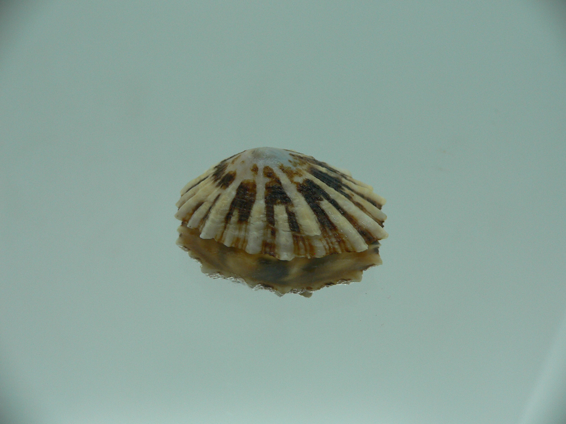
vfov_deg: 40.7
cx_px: 283
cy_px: 212
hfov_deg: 52.6
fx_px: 572
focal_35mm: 35
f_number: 2.8
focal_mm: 4.6
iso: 80
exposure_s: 1/60
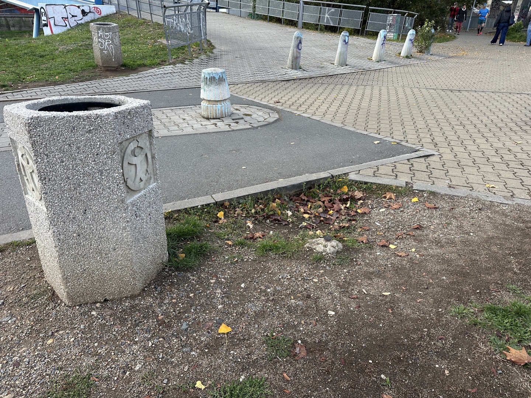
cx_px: 266
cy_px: 199
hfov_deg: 71.6
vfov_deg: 56.8
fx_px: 368
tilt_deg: -26.2
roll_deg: -1.7
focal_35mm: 24
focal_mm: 6.86
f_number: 1.78
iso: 80
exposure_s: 1/521
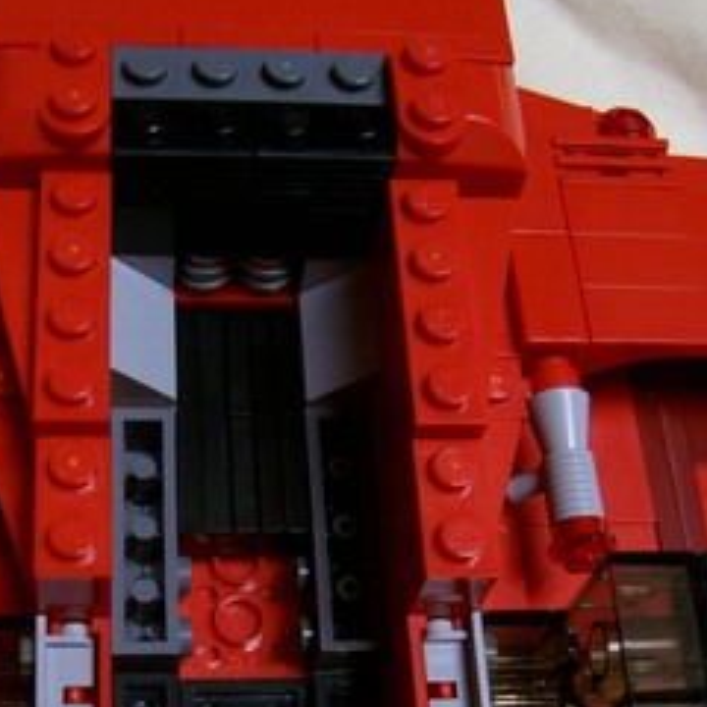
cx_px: 250
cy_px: 580
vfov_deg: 27.9
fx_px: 1386
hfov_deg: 28.5
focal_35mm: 60
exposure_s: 1/8
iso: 160
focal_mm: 5.6
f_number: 2.7
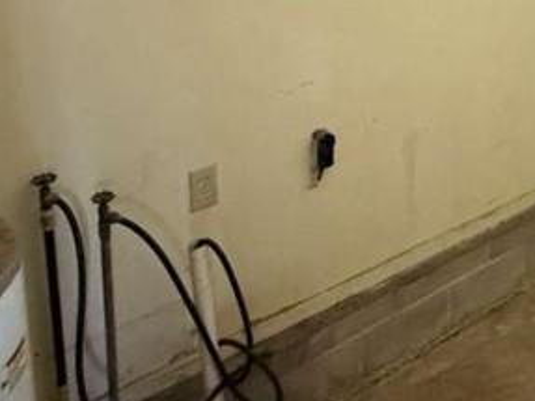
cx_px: 522
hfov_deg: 35.0
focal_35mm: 50
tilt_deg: -11.0
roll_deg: -1.4
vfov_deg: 26.9
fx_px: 772
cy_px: -32
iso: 1000
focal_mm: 2.22
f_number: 2.2
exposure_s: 1/60
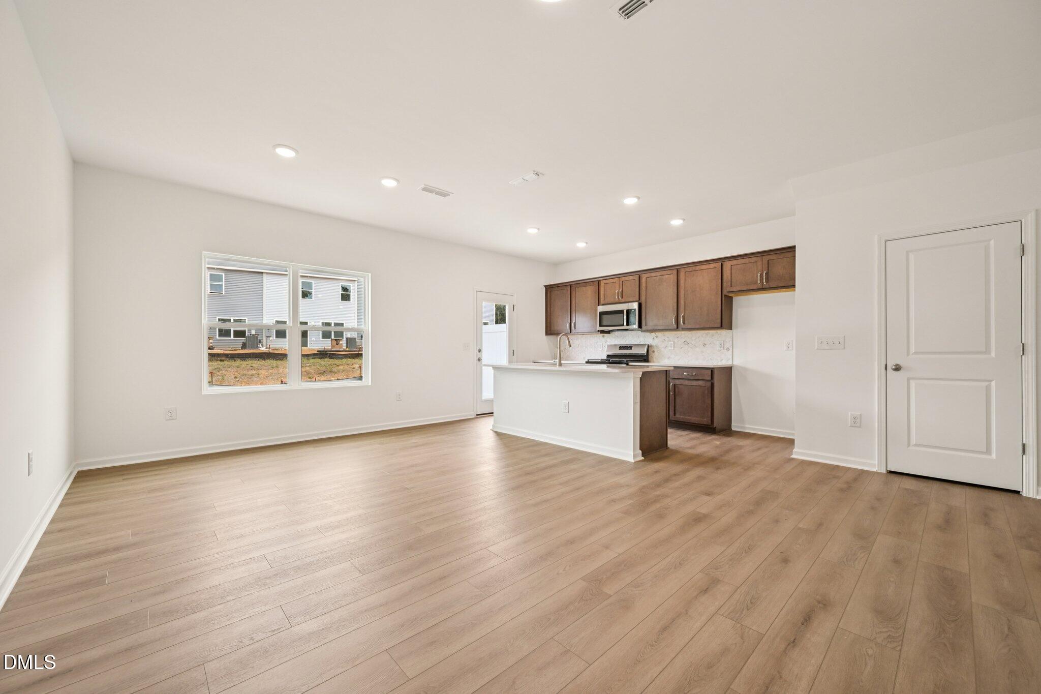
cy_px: 347
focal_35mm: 14
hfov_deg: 104.3
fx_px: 405
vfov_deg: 81.2
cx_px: 520
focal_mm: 14
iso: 160
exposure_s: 1/15
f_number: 8
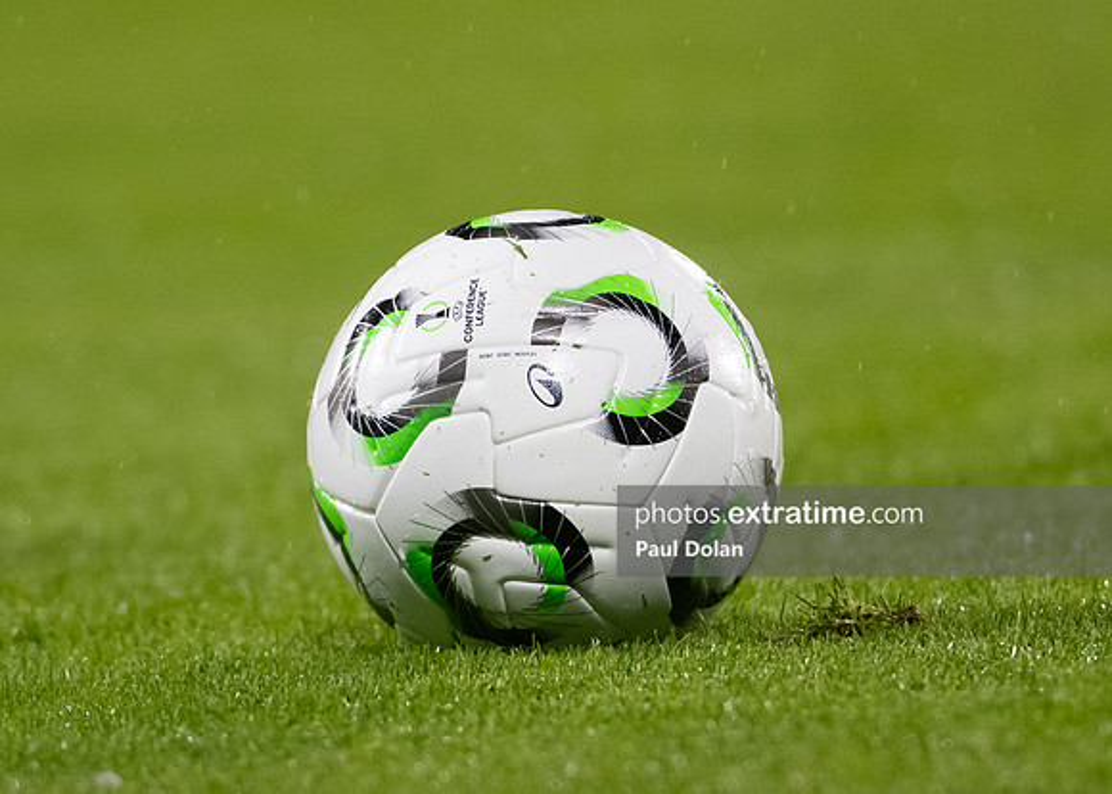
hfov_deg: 2.4
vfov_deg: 1.7
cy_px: 409
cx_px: 460
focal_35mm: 850
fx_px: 26843
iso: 2000
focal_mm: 300
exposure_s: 1/1000
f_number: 2.8
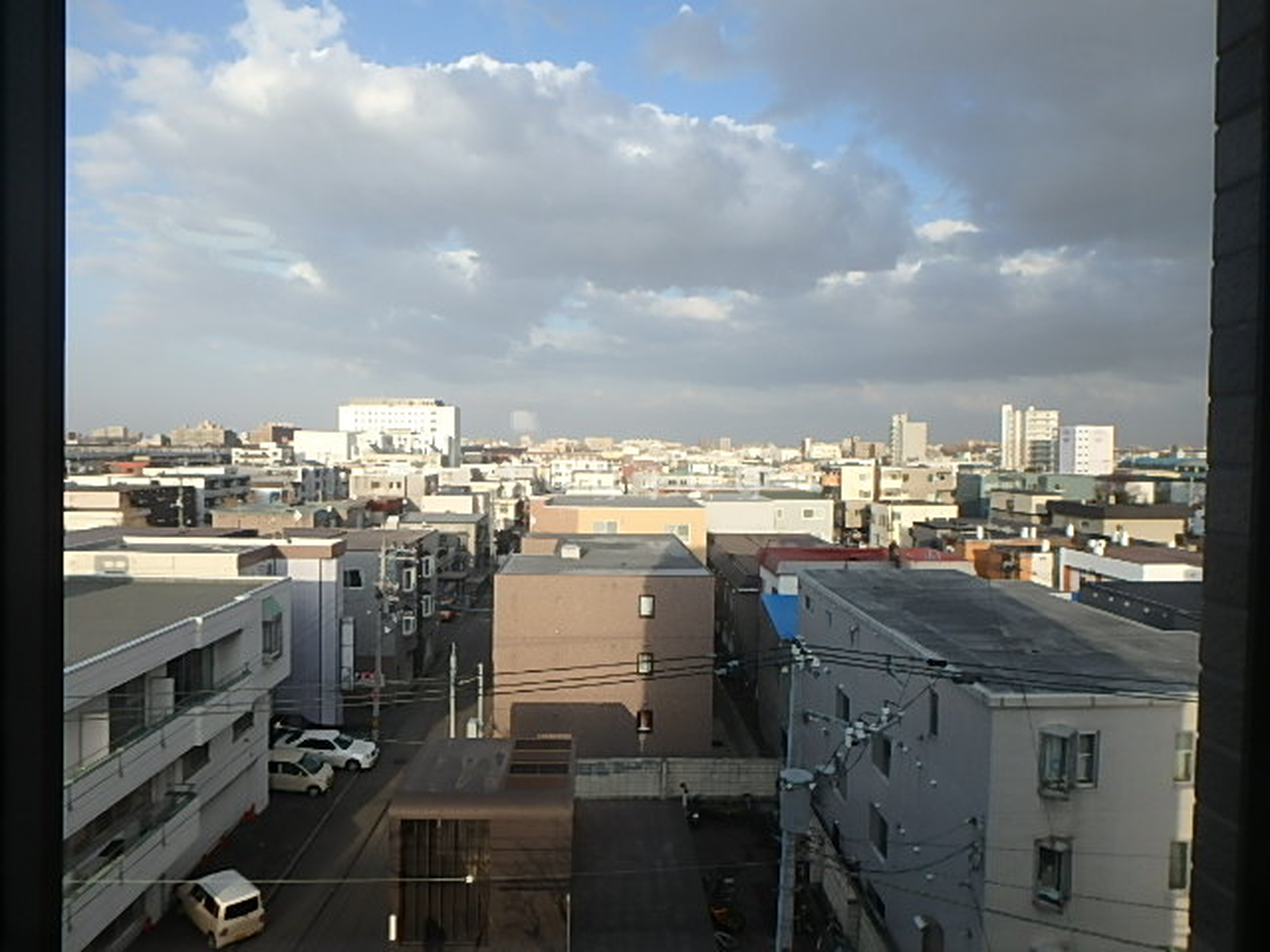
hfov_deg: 79.0
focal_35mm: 21
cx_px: 635
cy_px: 476
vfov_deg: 63.4
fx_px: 770
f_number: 3.5
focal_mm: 3.7
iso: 125
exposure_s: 1/500
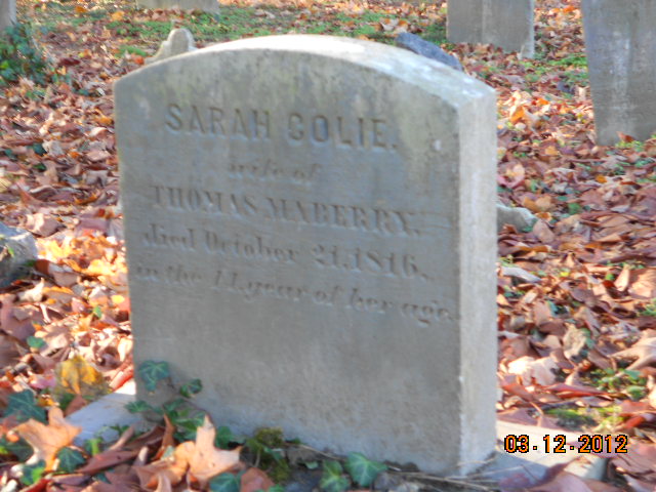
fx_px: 1440
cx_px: 328
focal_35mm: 76
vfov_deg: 19.4
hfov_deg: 25.7
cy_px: 246
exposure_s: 1/13
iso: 80
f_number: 5.8
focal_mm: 13.5
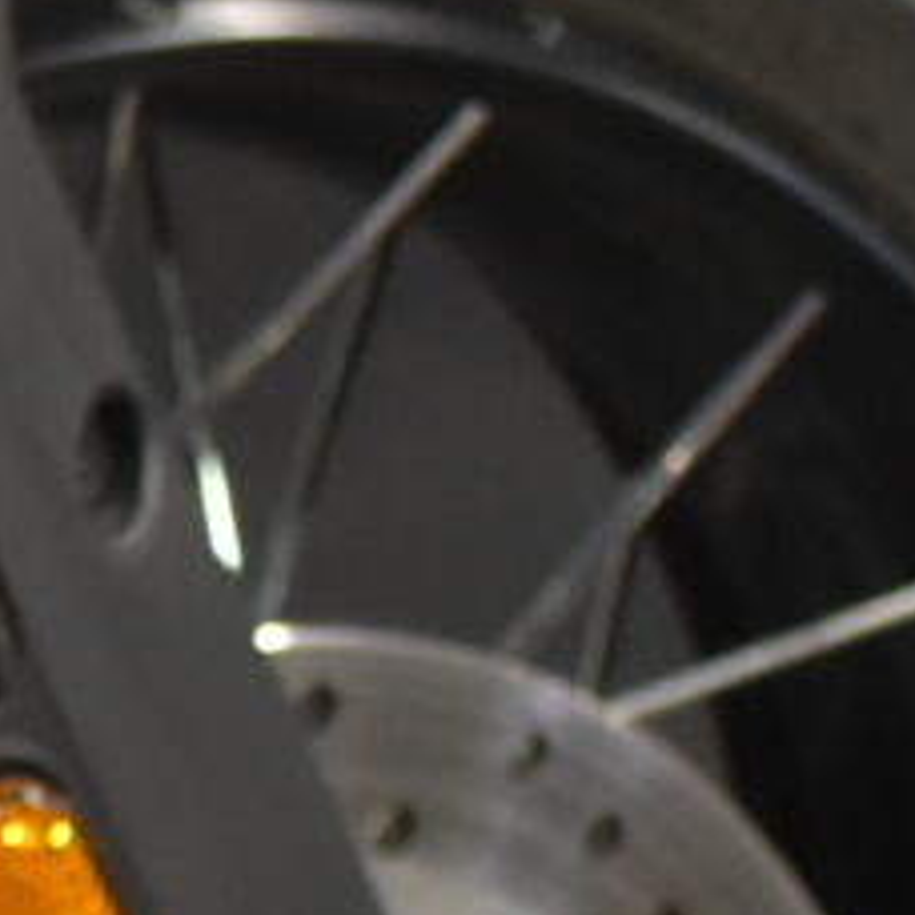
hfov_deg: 6.2
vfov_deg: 6.5
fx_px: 8015
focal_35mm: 268
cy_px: 889
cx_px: -1517
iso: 1400
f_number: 4
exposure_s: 1/30
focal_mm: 24
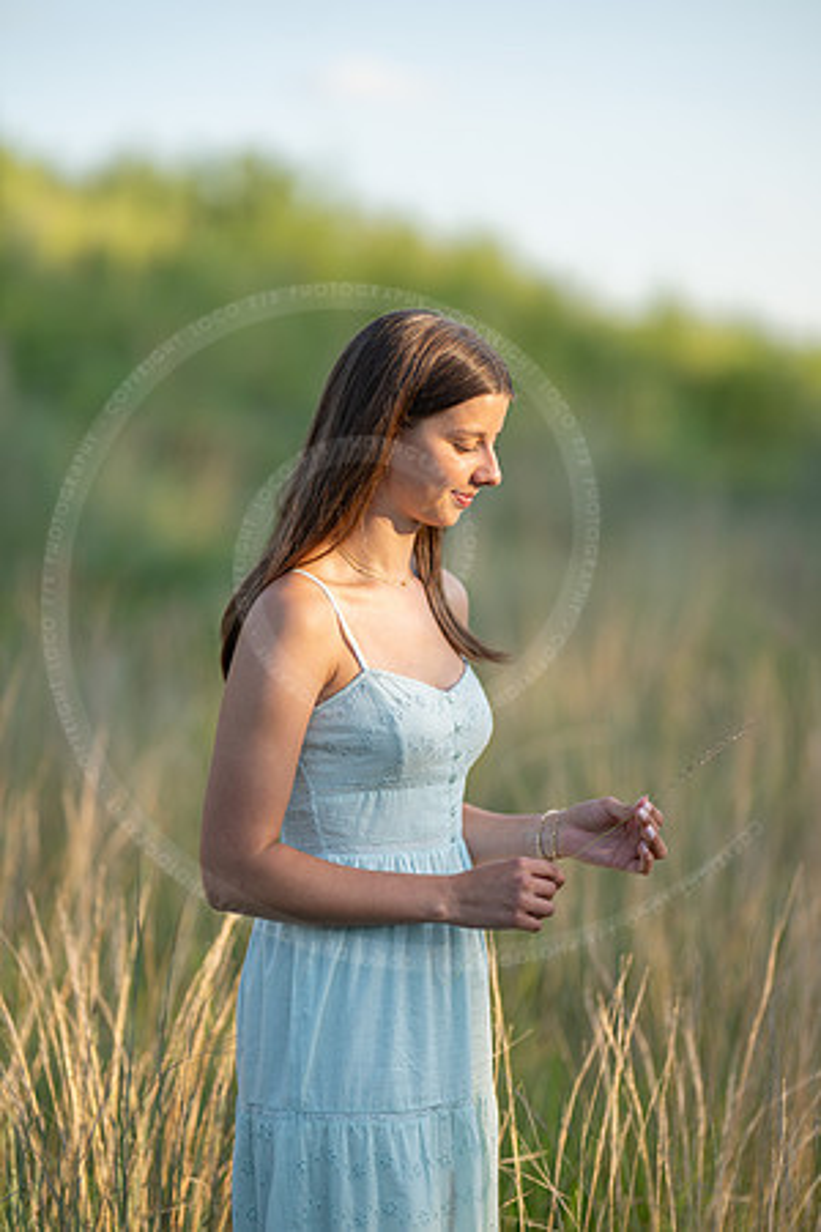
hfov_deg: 16.1
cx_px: 410
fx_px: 2907
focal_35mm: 85
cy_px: 616
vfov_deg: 23.9
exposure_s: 1/4000
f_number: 1.2
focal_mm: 85
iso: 160
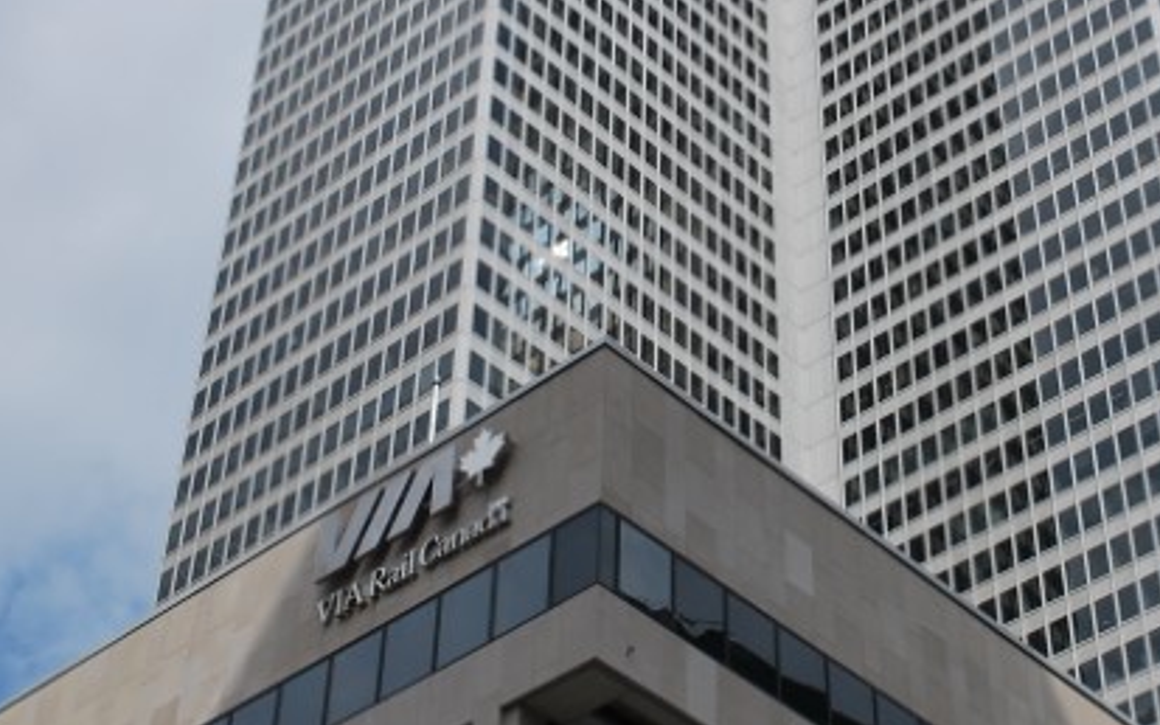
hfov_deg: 26.7
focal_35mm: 77
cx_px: 768
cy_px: 191
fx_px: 2430
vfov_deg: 16.9
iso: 100
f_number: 10
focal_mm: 29
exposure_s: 1/320
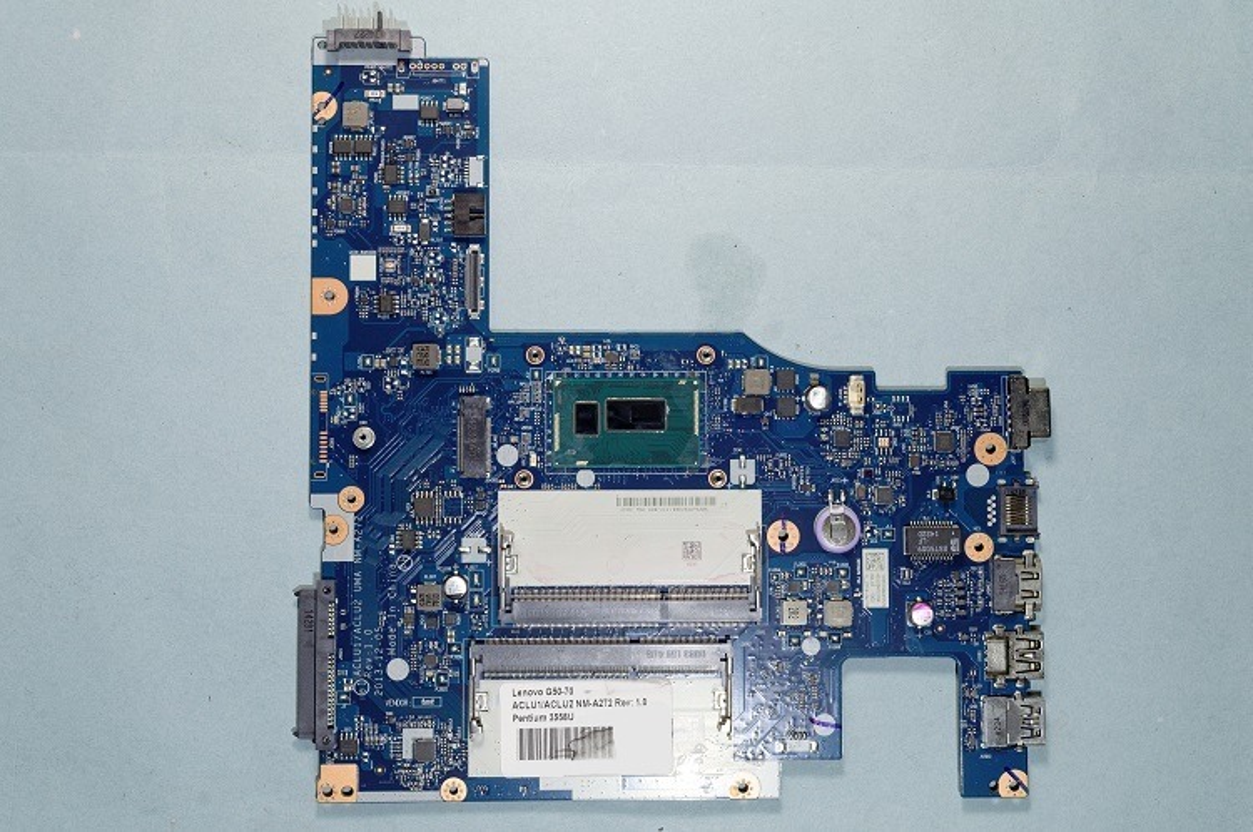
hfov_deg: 43.7
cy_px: 416
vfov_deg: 29.8
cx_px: 626
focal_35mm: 45
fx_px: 1564
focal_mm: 30
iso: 100
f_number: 8
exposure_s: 1/6
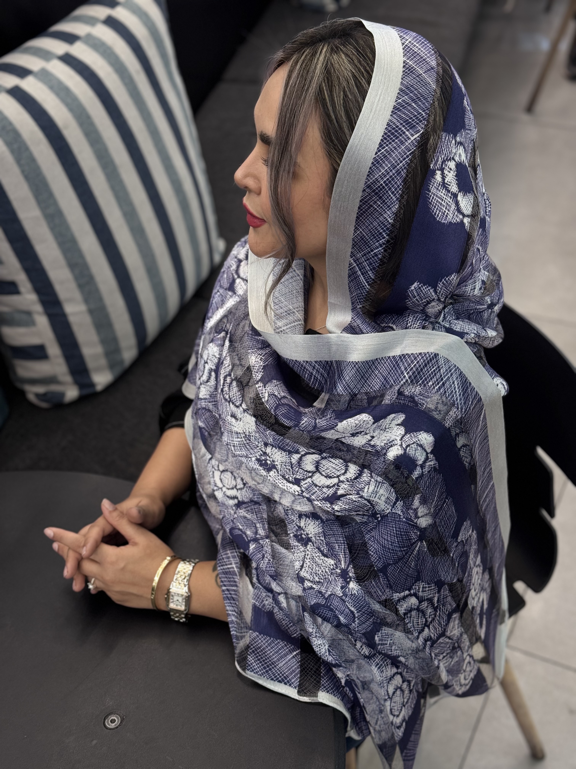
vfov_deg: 39.7
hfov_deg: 30.3
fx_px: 1065
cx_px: 288
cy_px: 384
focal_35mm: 48
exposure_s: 1/50
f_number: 1.78
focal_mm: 6.76
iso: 125
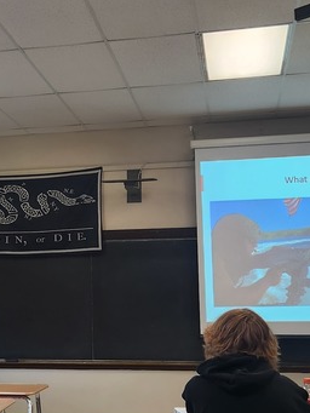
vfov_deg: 28.1
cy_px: 249
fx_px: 823
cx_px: 25
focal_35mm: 69
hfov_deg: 20.8
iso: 125
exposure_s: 1/120
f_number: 1.8
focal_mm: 5.4
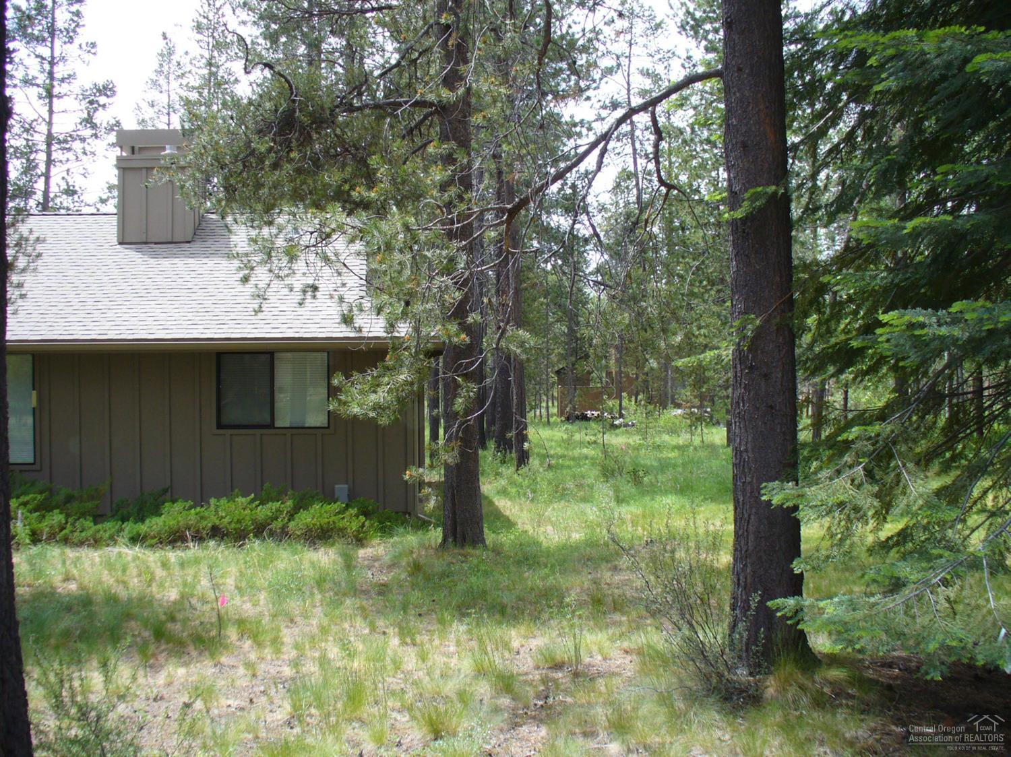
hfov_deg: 50.2
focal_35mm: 37
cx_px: 506
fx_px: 1080
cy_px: 378
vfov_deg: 38.6
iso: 80
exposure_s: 1/320
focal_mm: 6.1
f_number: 2.8
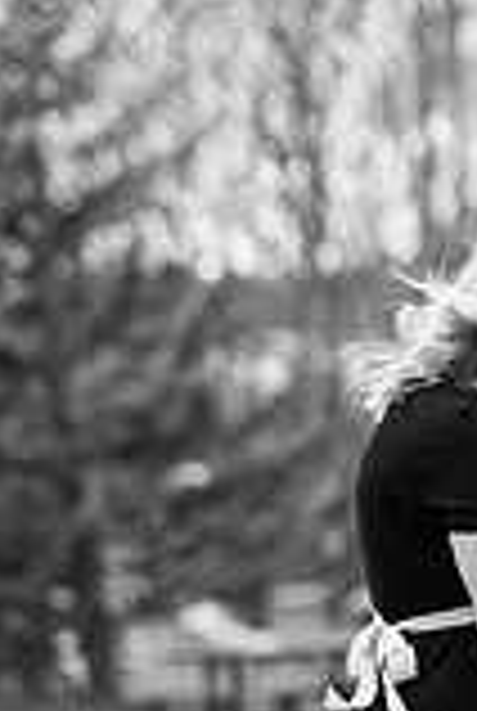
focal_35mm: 341
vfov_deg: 6.0
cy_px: 680
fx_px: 6747
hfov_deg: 4.0
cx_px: 626
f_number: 3.5
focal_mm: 120
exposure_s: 1/800
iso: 400
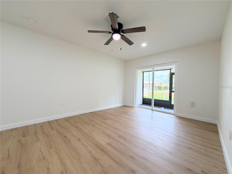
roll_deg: -1.1
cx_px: 116
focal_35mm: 14
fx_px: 94
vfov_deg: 85.7
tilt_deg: -0.2
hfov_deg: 102.1
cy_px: 87
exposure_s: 1/120
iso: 160
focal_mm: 2.22
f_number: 2.2
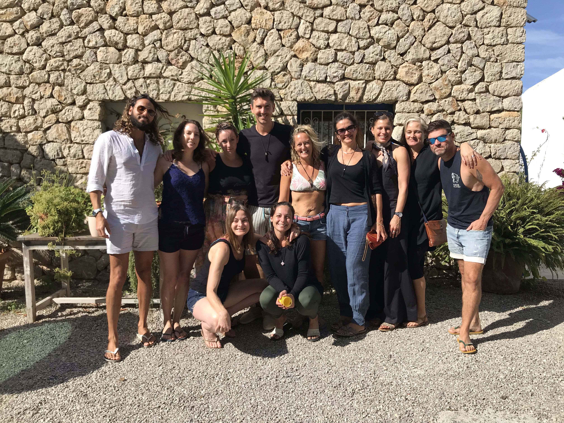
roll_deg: -0.6
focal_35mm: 28
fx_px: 456
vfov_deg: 49.7
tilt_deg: -4.3
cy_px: 212
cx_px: 282
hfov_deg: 63.4
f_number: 1.8
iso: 20
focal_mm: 3.99
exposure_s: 1/1996
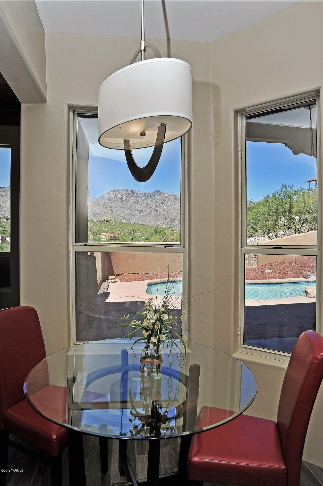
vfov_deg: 73.8
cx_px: 162
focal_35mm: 24
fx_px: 324
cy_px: 243
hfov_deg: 53.1
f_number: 18
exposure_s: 1/250
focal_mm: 24
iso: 500
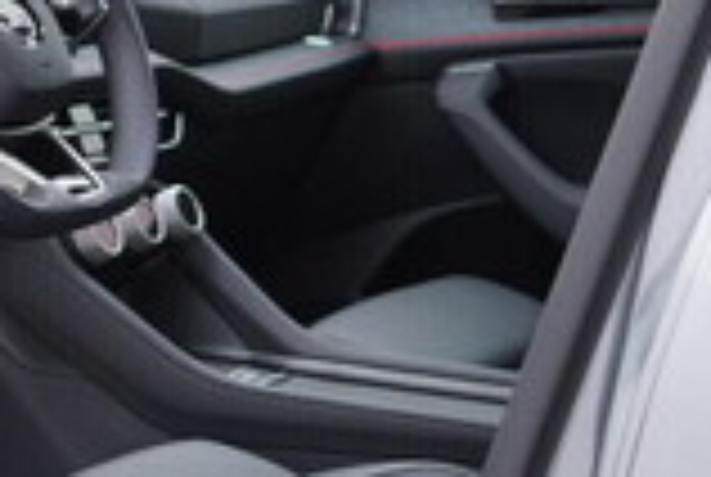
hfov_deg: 15.5
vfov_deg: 11.0
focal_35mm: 125
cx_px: -243
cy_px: 331
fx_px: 2473
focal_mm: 24
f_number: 2.8
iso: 125
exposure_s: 1/40
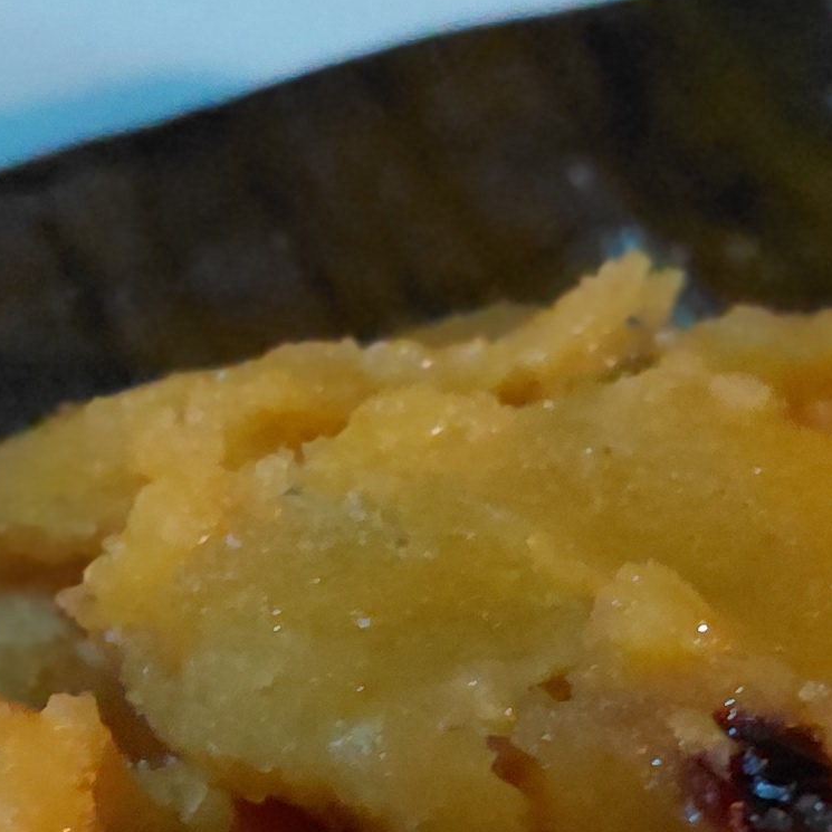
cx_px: 106
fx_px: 3290
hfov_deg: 14.3
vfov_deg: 14.2
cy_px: 772
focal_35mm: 121
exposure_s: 1/24
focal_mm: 4.69
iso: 640
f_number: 1.8
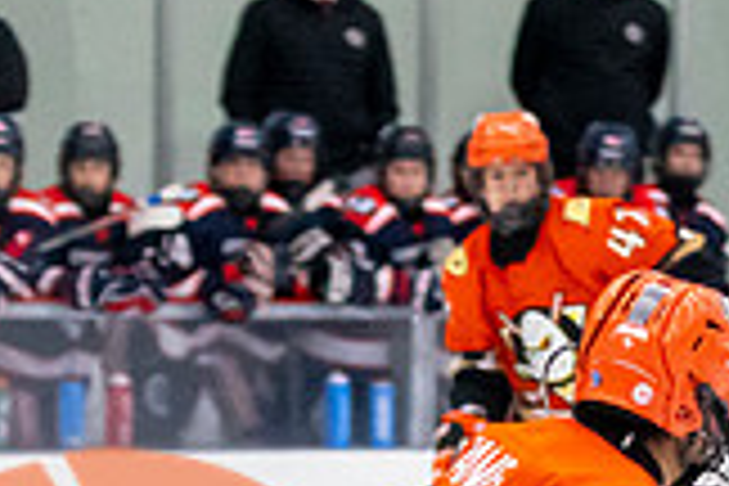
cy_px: 868
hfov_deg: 4.4
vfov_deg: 2.9
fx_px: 9416
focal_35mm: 465
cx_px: 794
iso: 2500
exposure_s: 1/640
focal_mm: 70
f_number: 3.2
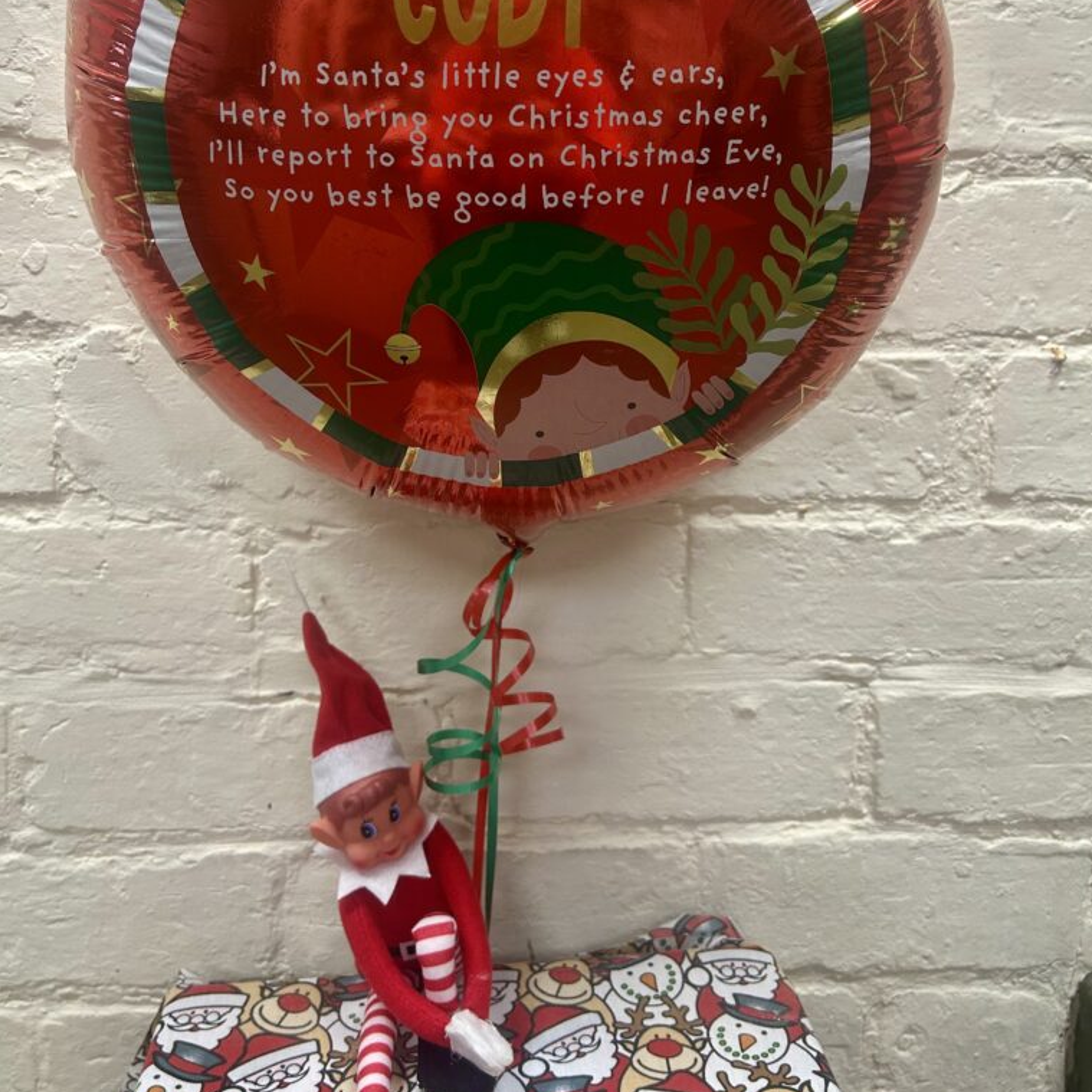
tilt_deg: -7.8
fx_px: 1106
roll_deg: -0.8
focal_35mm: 31
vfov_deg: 51.7
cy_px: 374
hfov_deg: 52.5
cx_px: 550
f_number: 1.5
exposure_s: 1/100
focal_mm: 5.7
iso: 125
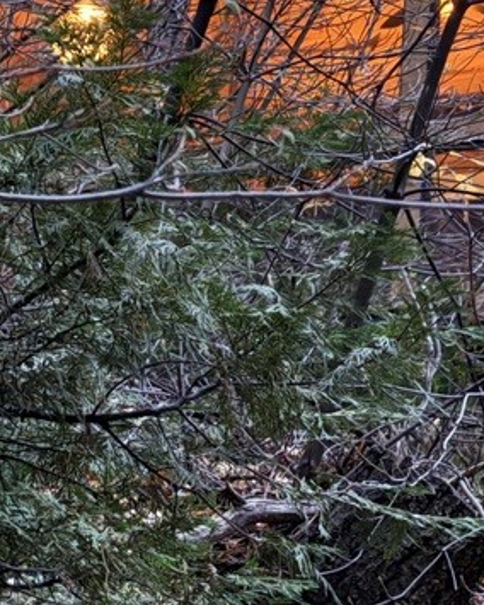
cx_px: 406
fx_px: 6052
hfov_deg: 4.6
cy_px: -19
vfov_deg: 5.7
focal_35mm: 338
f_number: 2.8
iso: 1600
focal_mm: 15.66
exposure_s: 1/7
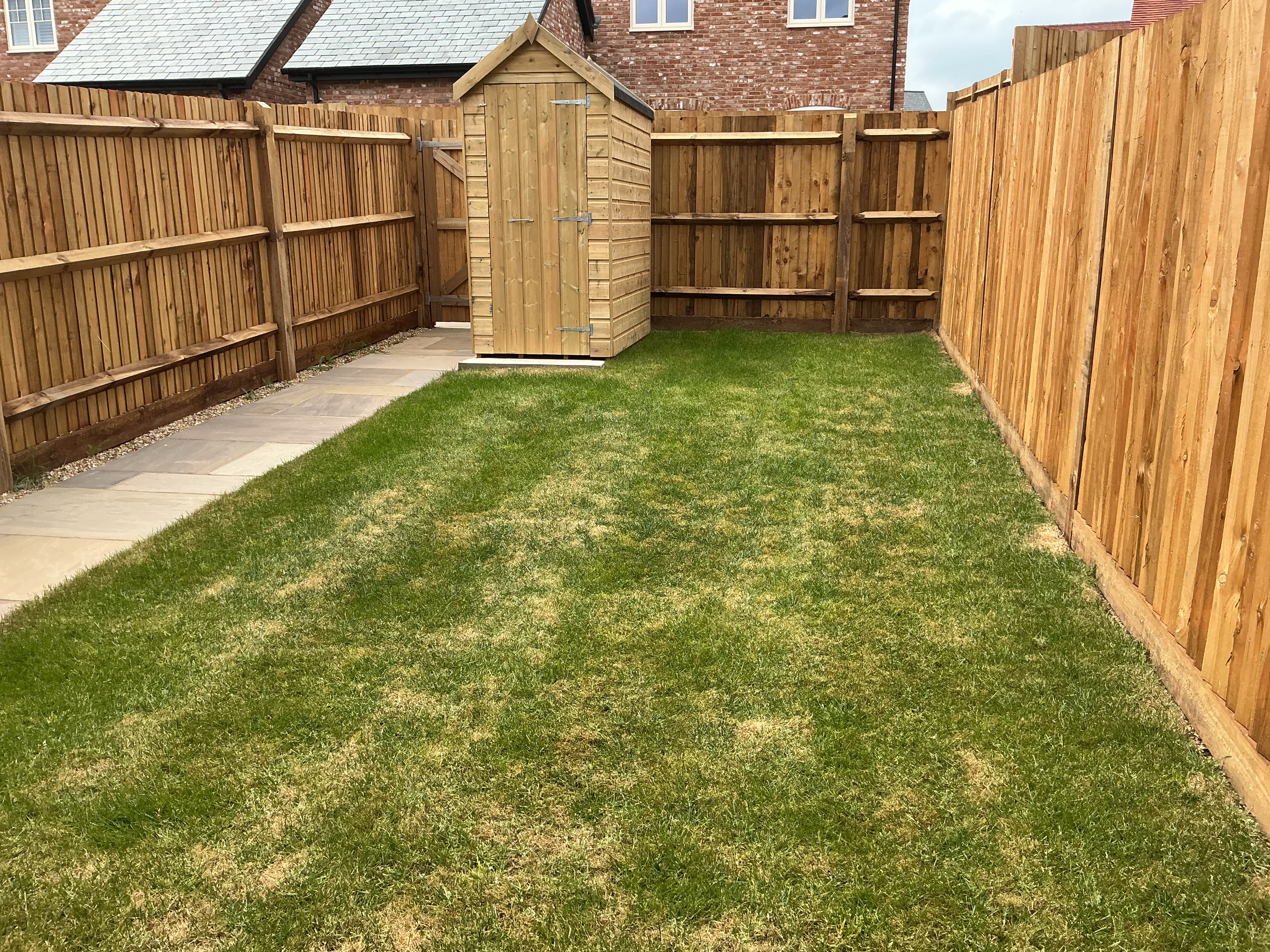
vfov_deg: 48.2
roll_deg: +0.0
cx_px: 635
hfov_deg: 61.7
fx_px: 1064
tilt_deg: -16.6
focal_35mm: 29
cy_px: 476
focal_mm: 3
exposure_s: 1/650
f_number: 1.8
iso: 25
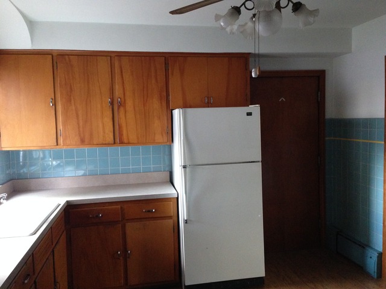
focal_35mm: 33
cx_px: 193
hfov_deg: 55.4
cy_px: 144
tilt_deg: -5.0
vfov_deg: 42.9
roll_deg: +0.8
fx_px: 368
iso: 400
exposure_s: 1/20
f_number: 2.4
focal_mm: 4.12
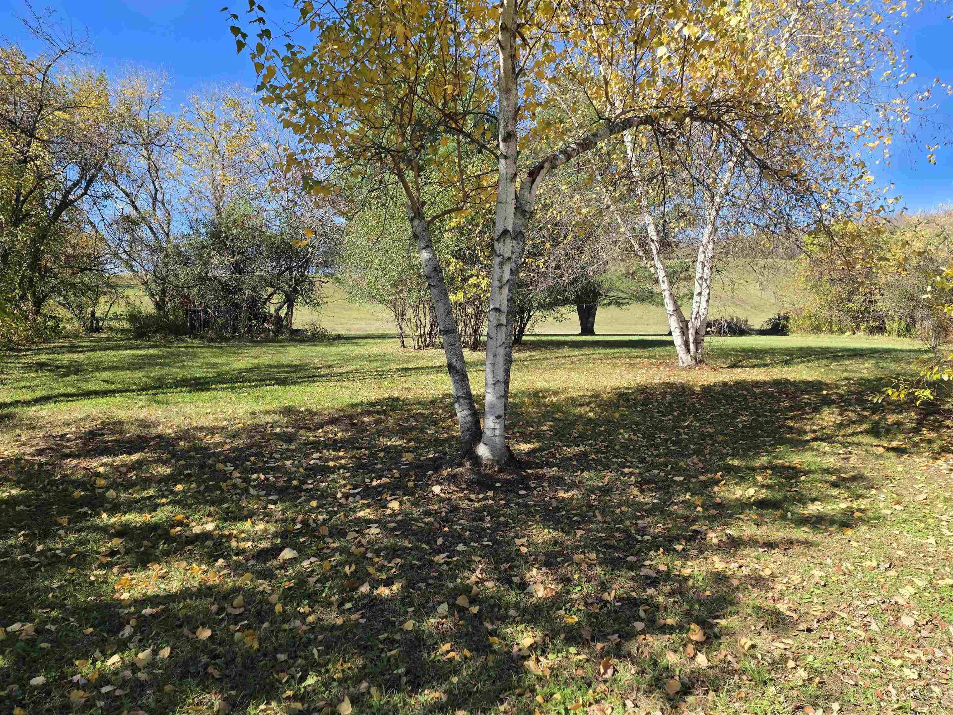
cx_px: 476
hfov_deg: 73.9
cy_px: 358
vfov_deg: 58.9
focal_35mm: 23
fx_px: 633
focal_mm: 6.25
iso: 80
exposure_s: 1/1834
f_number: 1.7
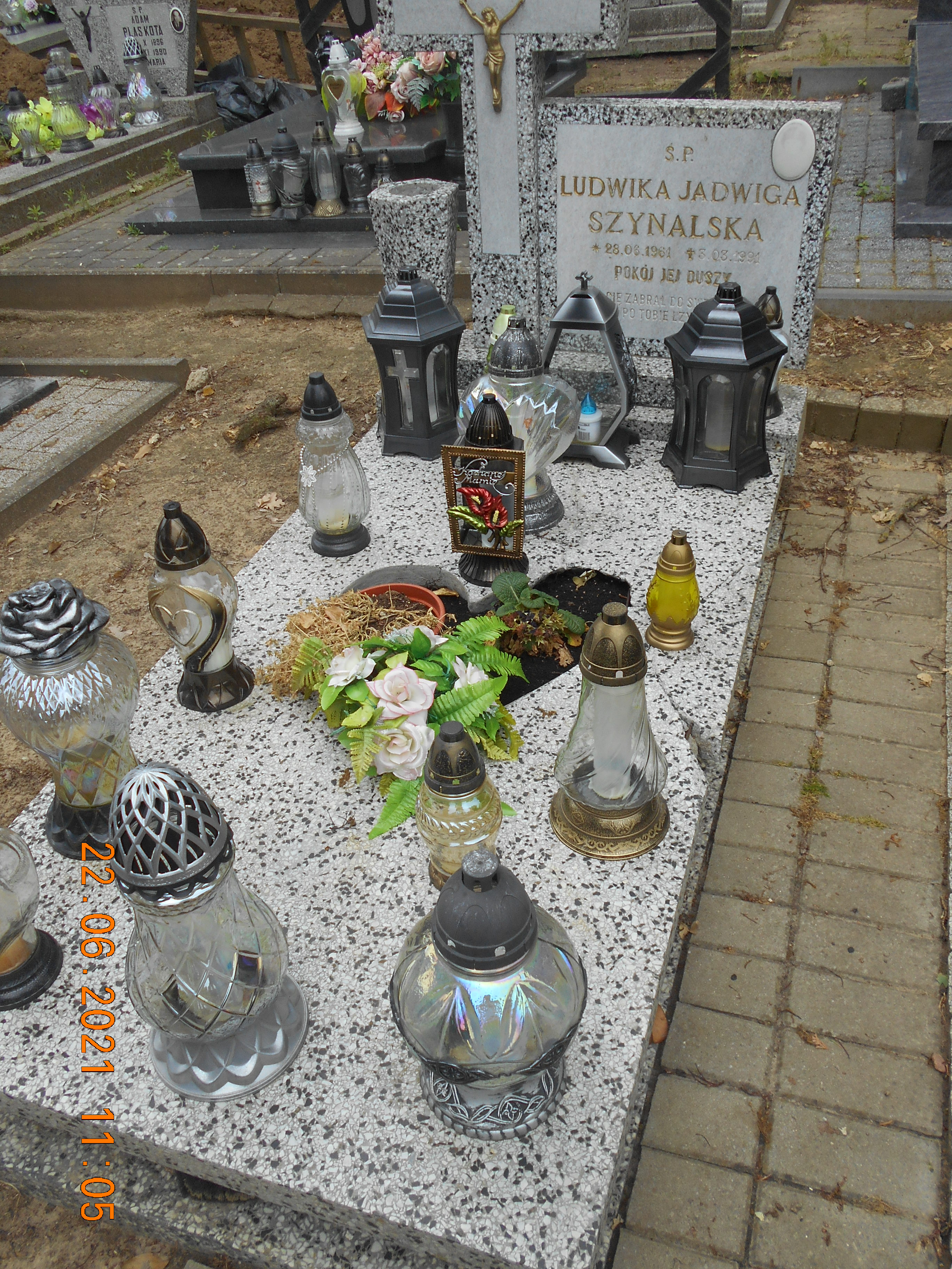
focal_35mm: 30
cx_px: 476
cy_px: 634
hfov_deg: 46.8
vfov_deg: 60.0
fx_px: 1100
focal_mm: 5.1
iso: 80
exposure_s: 1/200
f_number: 3.4
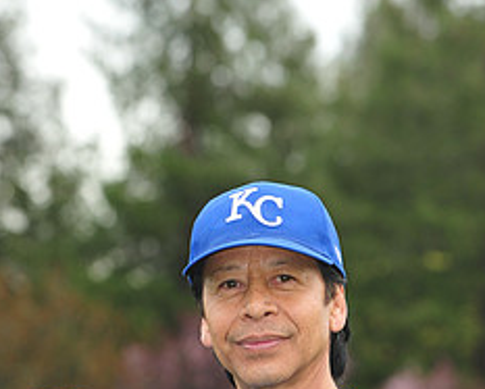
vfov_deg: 4.6
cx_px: 196
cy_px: 587
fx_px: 4858
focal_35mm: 338
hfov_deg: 5.7
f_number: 7.1
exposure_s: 1/200
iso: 400
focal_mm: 145
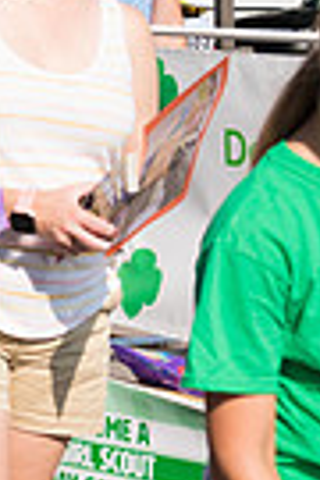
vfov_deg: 12.6
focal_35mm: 163
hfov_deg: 7.7
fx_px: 2173
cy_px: 187
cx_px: -516
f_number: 6.3
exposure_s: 1/800
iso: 320
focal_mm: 38
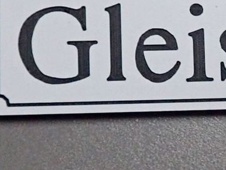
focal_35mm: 83
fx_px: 542
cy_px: 37
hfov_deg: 23.2
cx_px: 179
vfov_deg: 17.7
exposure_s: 1/200
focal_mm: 5.5
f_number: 2.3
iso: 640
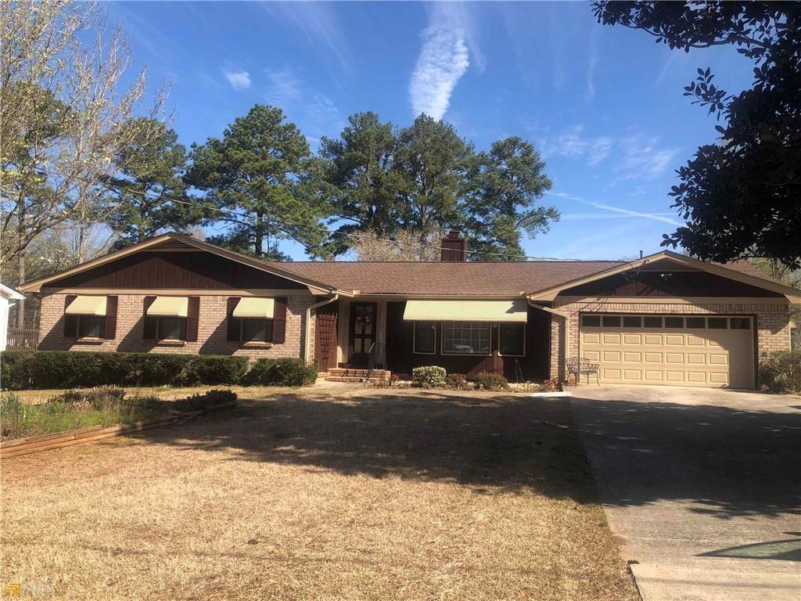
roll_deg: -1.4
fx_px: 648
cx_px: 400
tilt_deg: +5.4
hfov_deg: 63.4
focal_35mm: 28
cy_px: 300
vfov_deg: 49.7
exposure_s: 1/1350
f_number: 1.8
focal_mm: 3.99
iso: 20
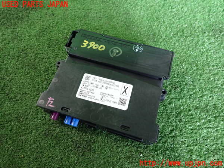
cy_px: 84
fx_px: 162
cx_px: 112
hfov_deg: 69.4
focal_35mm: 25
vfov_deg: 54.9
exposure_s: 1/30
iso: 400
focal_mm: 4.5
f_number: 2
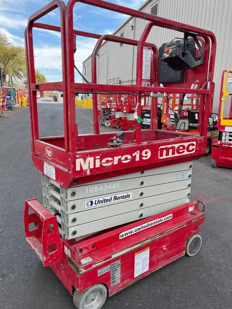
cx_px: 115
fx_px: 250
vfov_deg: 63.4
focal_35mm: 28
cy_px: 156
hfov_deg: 49.8
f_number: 1.6
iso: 50
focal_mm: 5.1
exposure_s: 1/871
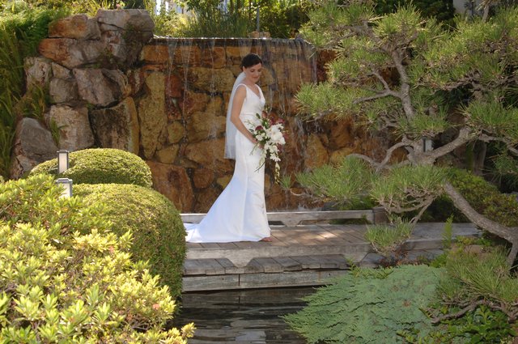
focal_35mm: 69
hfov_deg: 29.3
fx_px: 992
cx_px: 259
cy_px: 172
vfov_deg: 19.7
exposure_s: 1/250
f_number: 8.5
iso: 400
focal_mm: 46
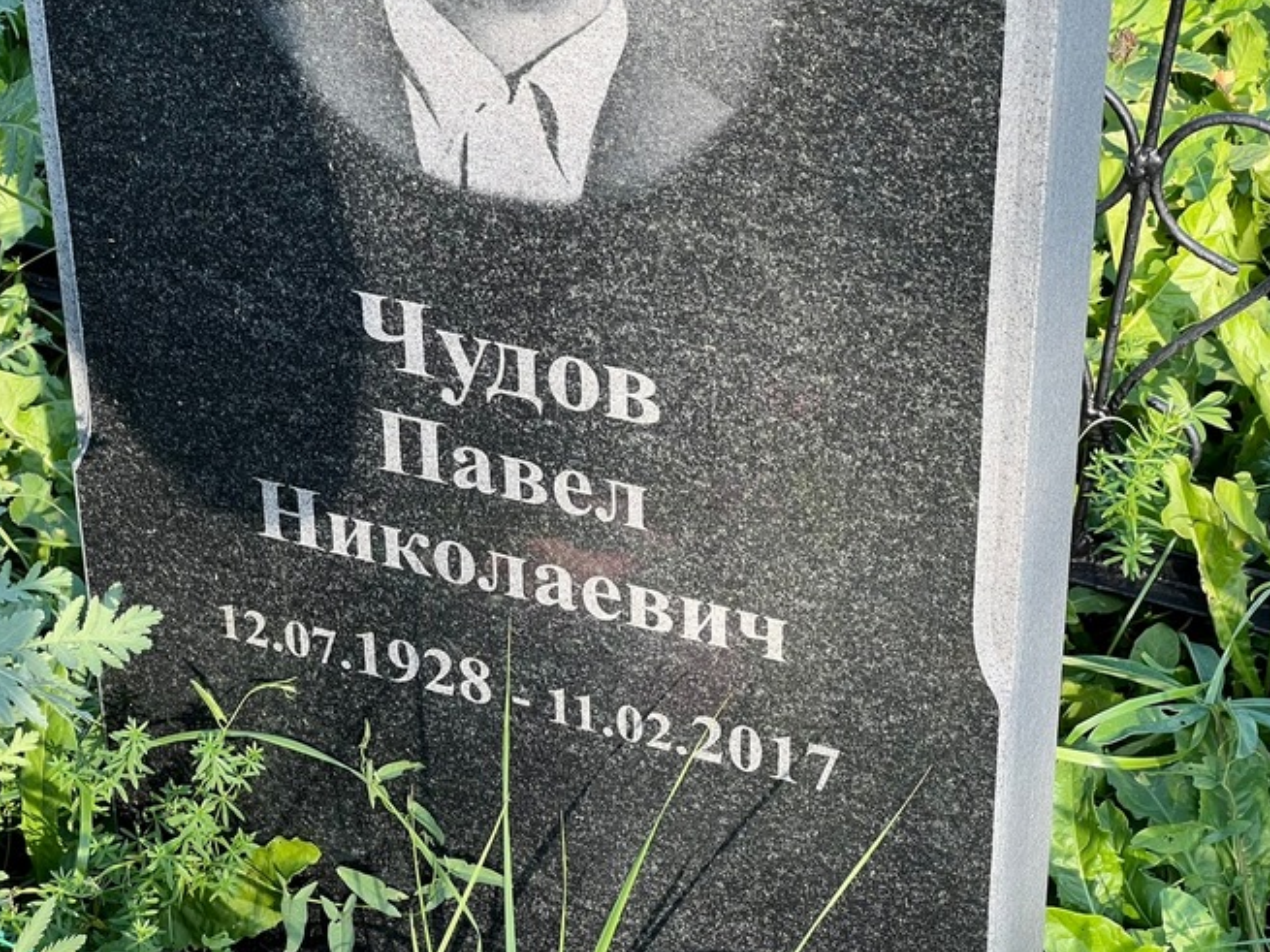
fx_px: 3448
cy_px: 527
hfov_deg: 20.9
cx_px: 541
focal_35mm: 94
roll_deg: +1.7
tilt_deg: -35.5
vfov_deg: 15.7
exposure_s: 1/99
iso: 32
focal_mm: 9
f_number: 2.8
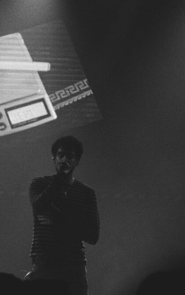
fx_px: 1935
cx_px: 22
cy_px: 148
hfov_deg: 5.5
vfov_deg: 8.7
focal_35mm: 240
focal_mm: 104
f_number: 6.3
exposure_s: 1/250
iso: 6400
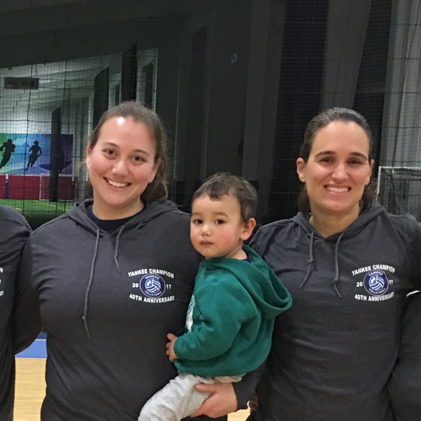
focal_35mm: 89
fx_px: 1225
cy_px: 414
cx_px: 11
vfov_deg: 19.0
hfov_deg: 19.0
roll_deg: -2.0
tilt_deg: -10.2
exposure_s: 1/10
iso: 80
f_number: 2.2
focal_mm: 4.15
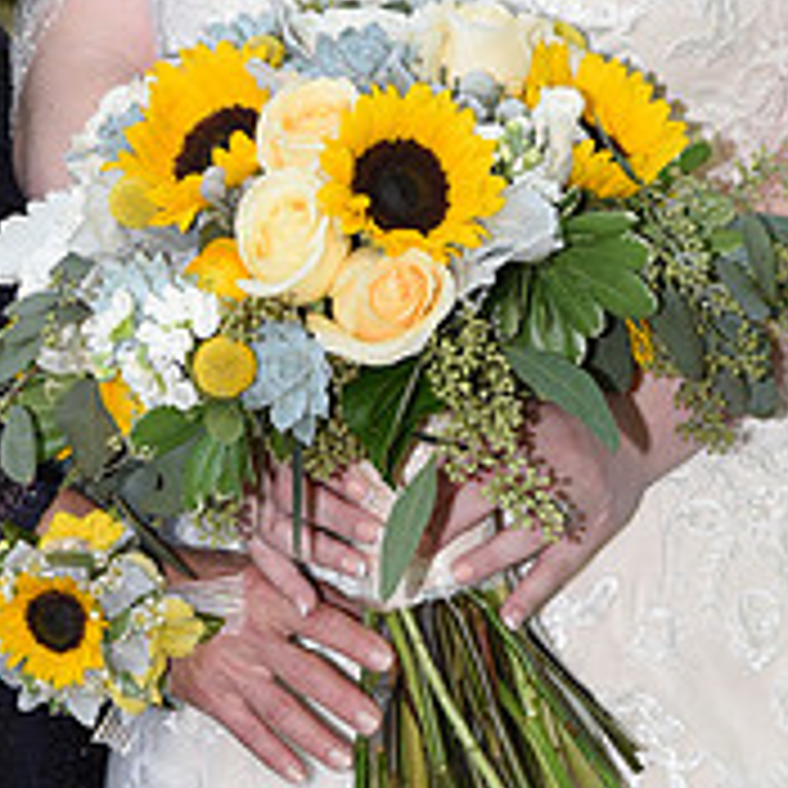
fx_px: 8705
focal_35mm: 338
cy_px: 77
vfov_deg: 5.2
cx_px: 92
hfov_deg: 5.2
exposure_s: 1/200
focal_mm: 120
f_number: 5.6
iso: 640
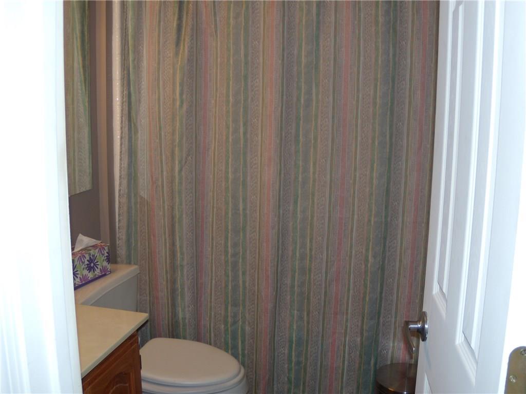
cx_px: 263
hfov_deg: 51.4
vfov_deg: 39.7
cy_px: 197
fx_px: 547
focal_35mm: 36
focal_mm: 6.4
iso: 80
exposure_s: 1/30
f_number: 3.6
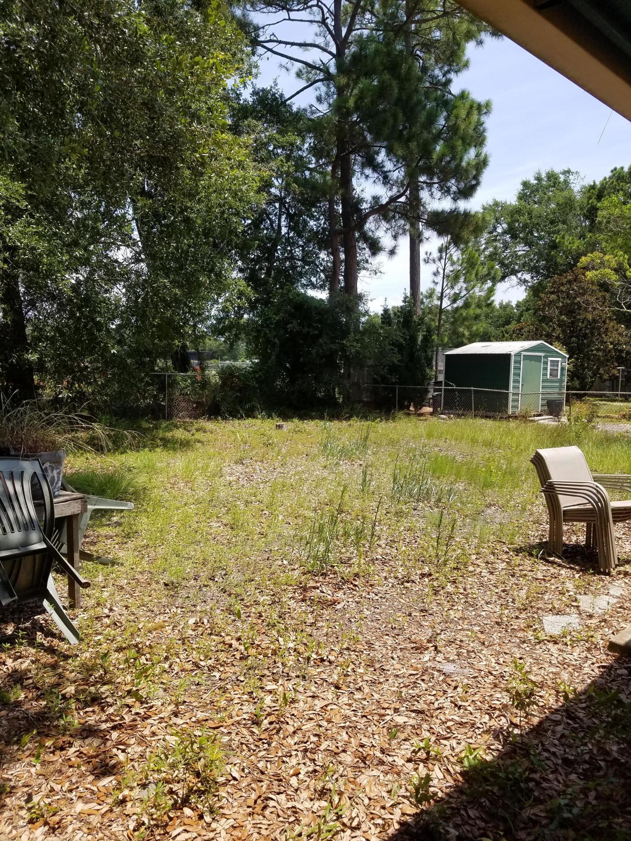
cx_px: 316
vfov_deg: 67.3
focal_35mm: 26
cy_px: 420
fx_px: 632
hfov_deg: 53.1
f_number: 1.7
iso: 50
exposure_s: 1/1764
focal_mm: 4.2
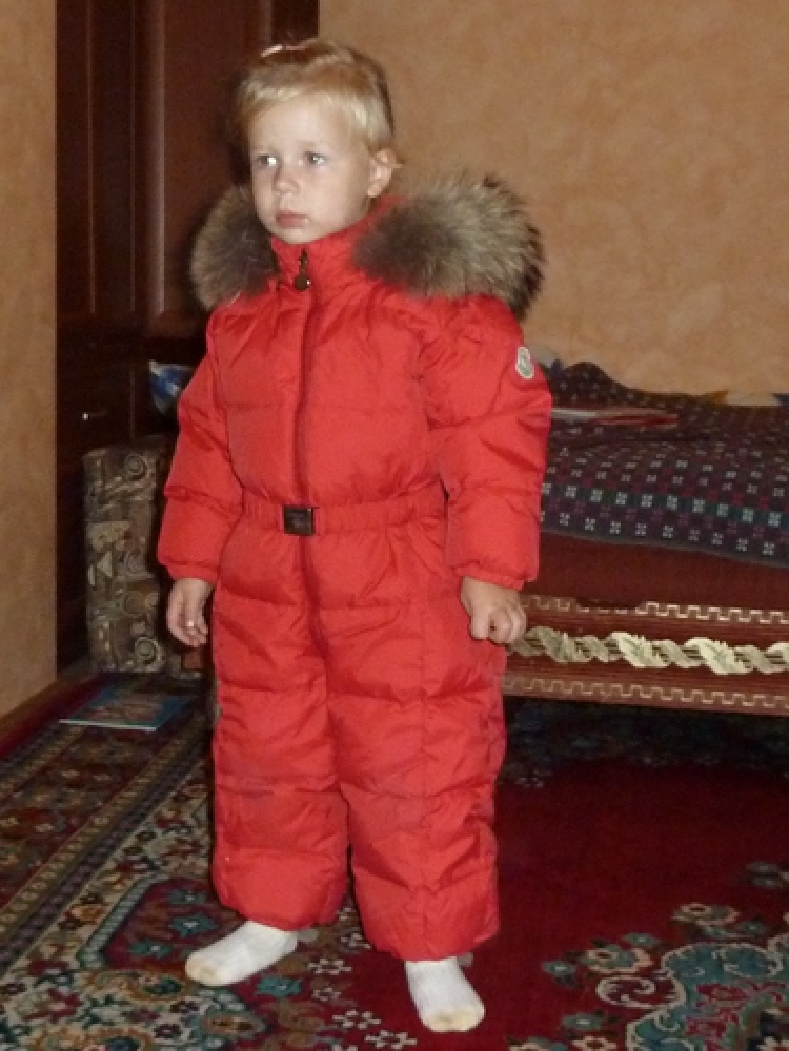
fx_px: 760
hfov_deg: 54.9
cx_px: 394
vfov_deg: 69.4
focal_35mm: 25
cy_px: 526
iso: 400
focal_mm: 4.1
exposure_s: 1/125
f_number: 3.3
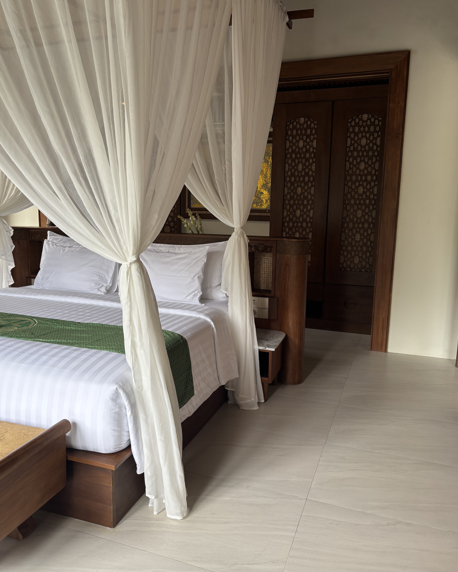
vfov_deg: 62.2
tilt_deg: -8.5
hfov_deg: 51.5
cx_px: 226
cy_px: 281
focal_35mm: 28
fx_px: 474
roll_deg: -1.8
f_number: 1.6
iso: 80
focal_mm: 5.96
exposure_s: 1/121
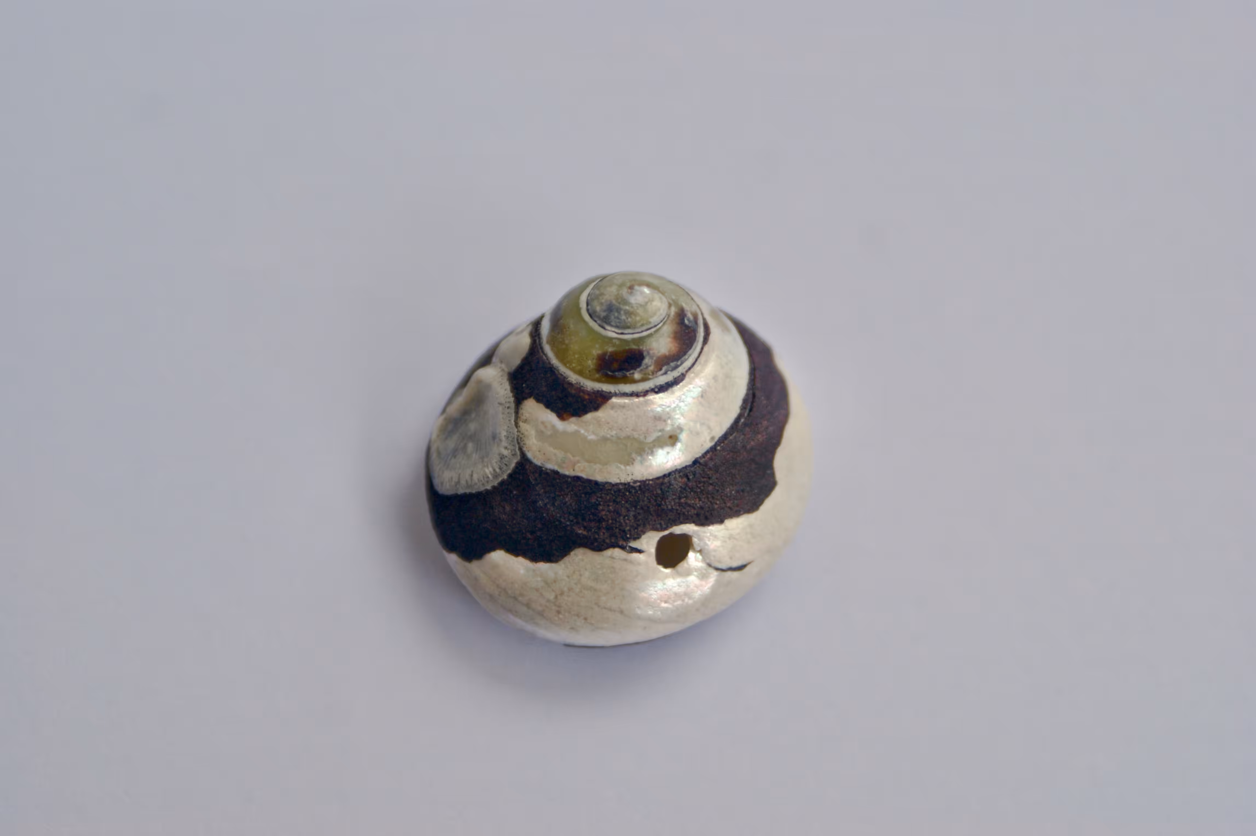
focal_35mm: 75
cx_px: 628
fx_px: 2615
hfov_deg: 27.0
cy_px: 418
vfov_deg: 18.2
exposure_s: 1/250
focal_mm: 50
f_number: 5.6
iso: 100
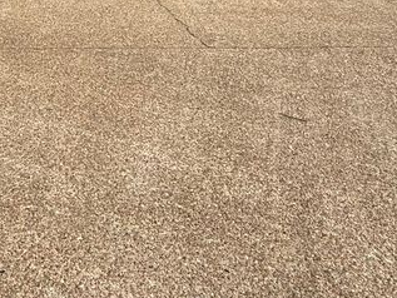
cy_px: -145
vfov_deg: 23.8
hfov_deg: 36.8
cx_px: 53
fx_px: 562
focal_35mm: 49
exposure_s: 1/1901
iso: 50
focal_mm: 2.22
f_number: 2.2
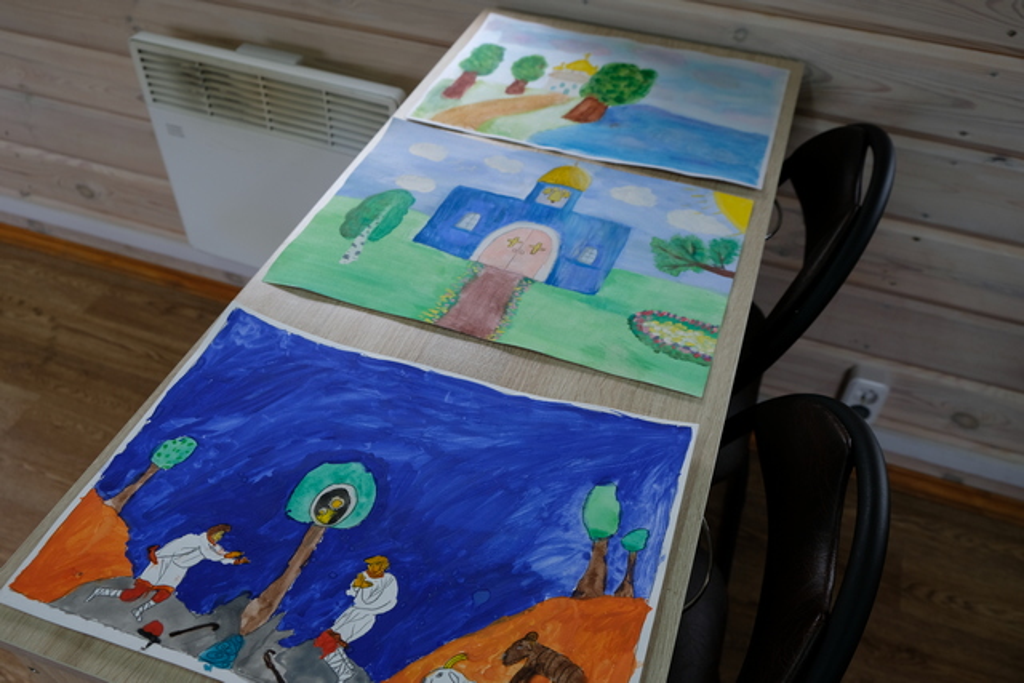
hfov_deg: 63.6
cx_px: 512
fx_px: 825
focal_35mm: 29
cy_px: 342
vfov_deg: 45.0
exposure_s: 1/60
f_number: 4
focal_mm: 19.6
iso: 250
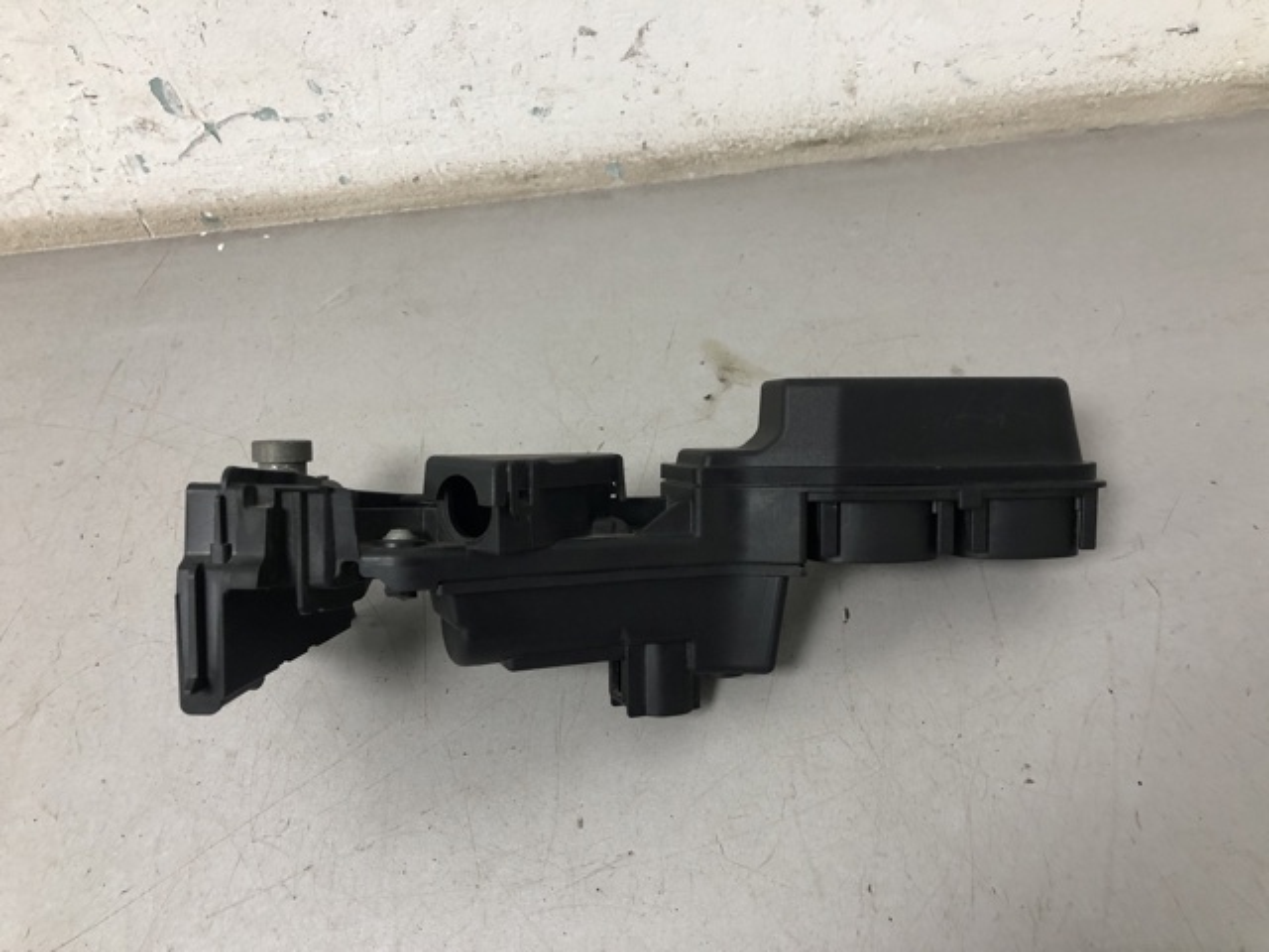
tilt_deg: -52.5
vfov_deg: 49.7
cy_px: 476
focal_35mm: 28
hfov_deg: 63.4
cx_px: 634
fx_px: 1026
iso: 40
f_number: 1.8
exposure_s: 1/25
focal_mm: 4
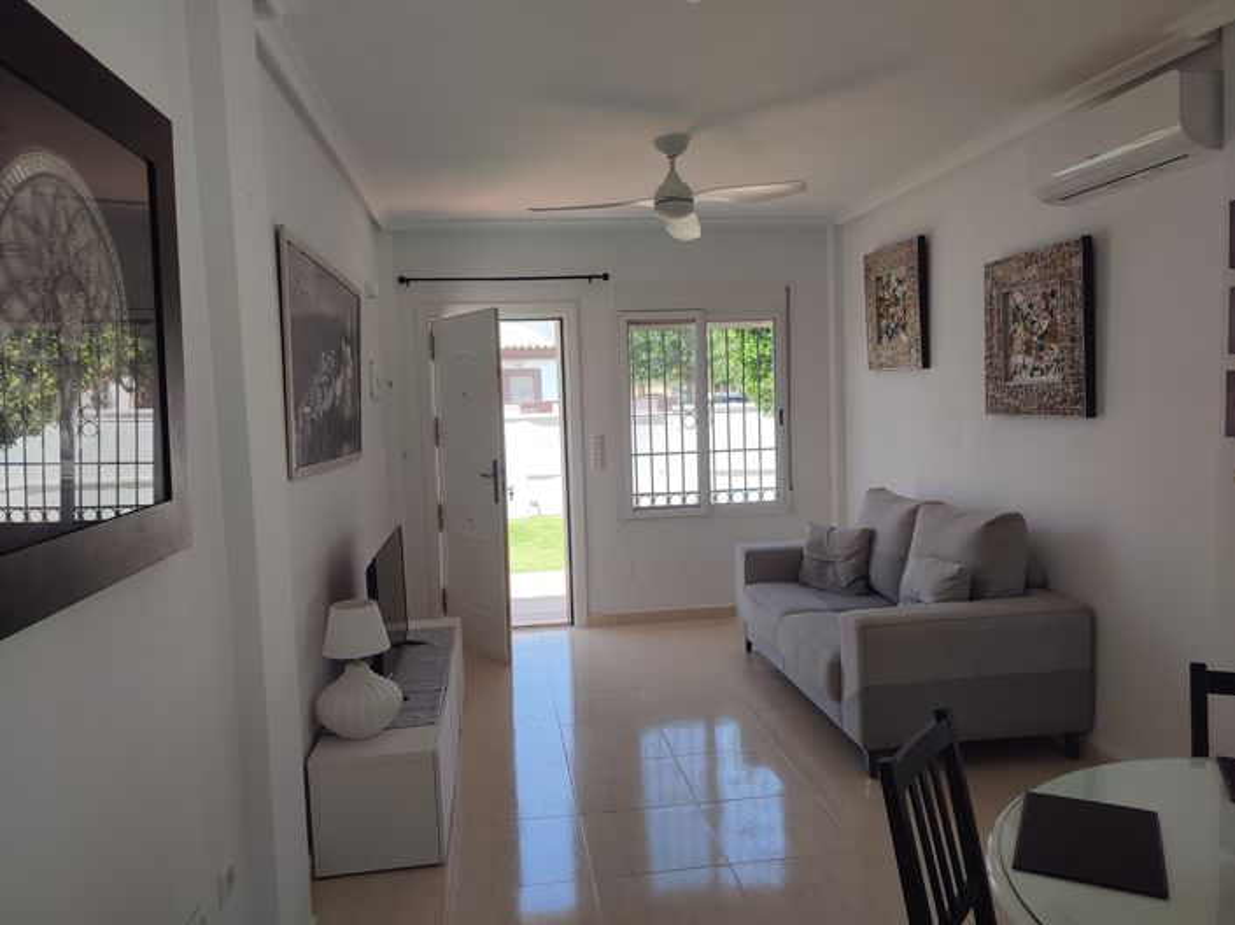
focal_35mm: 25
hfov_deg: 69.4
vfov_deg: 54.8
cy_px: 462
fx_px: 891
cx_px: 618
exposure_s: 1/194
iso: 50
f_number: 1.9
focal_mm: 6.04
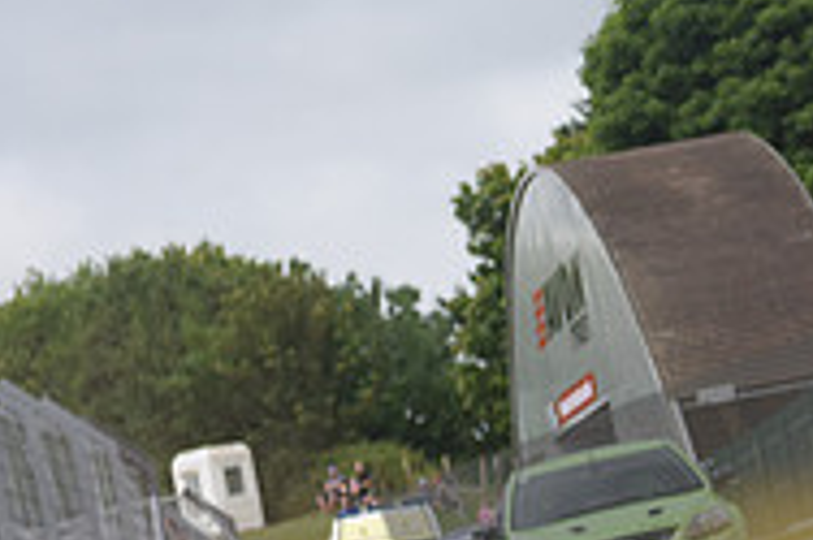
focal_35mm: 216
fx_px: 4874
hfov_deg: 9.3
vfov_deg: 6.3
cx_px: 1245
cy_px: 421
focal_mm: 70
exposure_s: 1/1000
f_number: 4
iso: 400
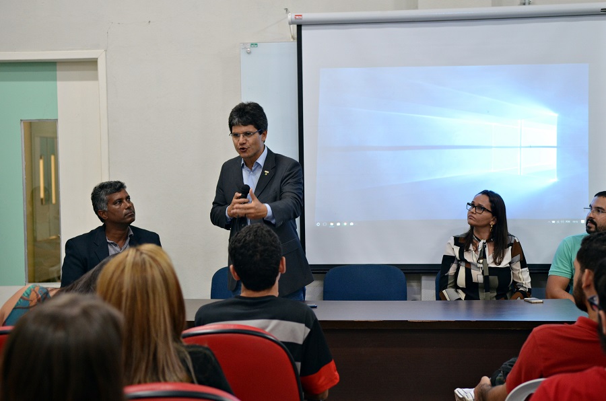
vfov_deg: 20.5
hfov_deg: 30.6
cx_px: 303
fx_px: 1109
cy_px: 200
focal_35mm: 66
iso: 640
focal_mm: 44
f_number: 2.8
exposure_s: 1/30
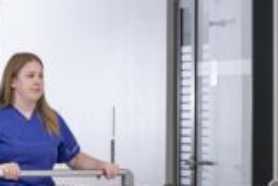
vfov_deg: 4.3
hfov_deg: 6.4
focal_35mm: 322
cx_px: 164
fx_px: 2489
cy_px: 121
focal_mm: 70
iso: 320
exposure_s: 1/125
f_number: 4
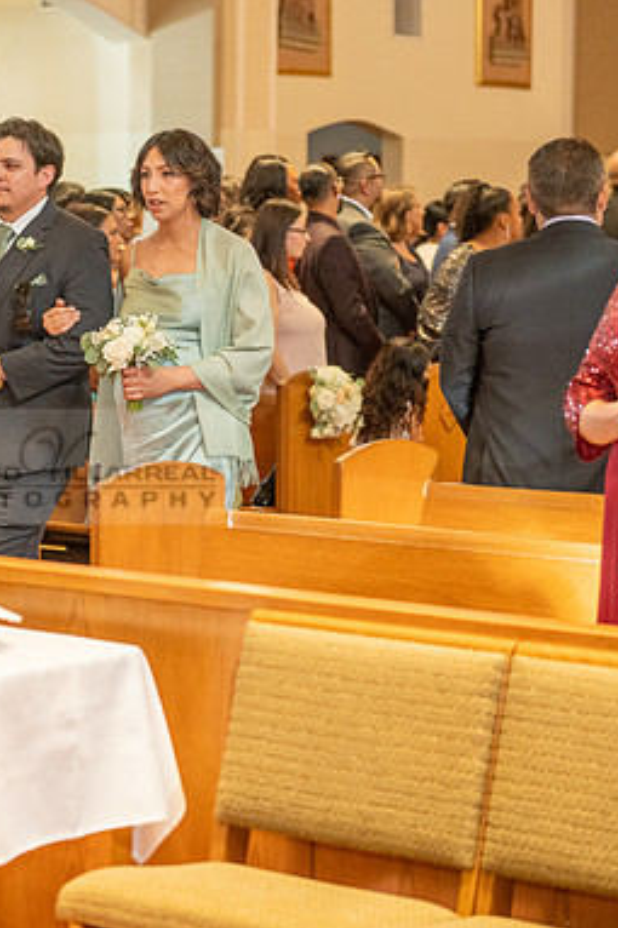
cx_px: 32
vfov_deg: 19.3
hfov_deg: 12.8
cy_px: 466
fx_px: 2732
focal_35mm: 106
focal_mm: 70
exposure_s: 1/160
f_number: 2.8
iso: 1600
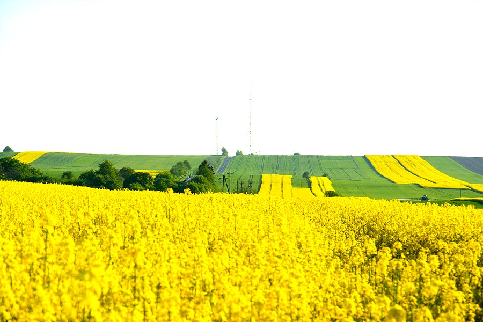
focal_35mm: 158
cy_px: 161
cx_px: 242
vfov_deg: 8.7
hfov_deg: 13.0
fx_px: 2113
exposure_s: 1/200
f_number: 10
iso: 100
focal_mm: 105
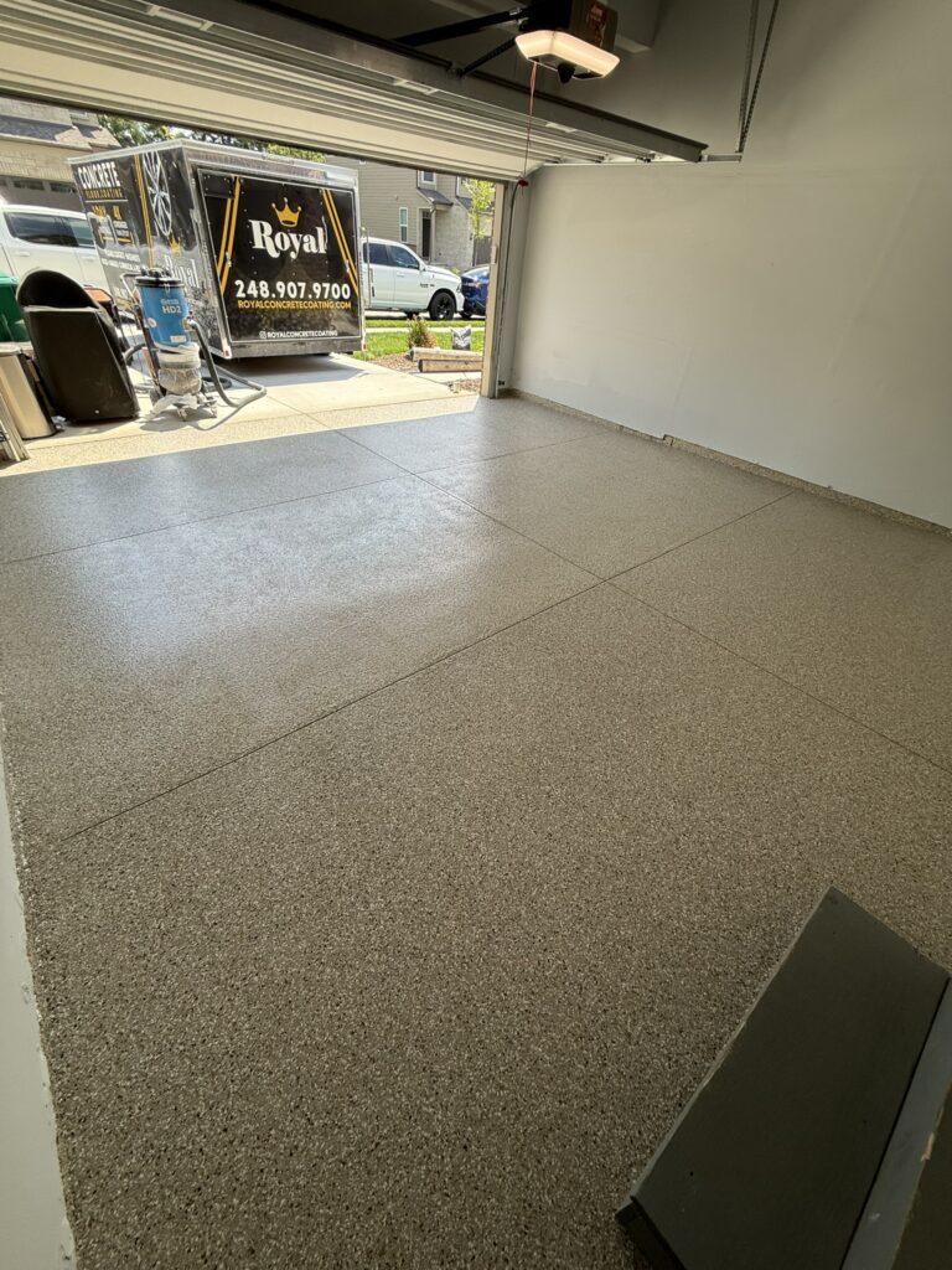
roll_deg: -5.3
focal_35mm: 14
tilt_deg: -37.4
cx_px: 476
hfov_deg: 85.7
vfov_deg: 102.1
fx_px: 513
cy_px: 635
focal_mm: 2.22
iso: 64
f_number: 2.2
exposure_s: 1/502
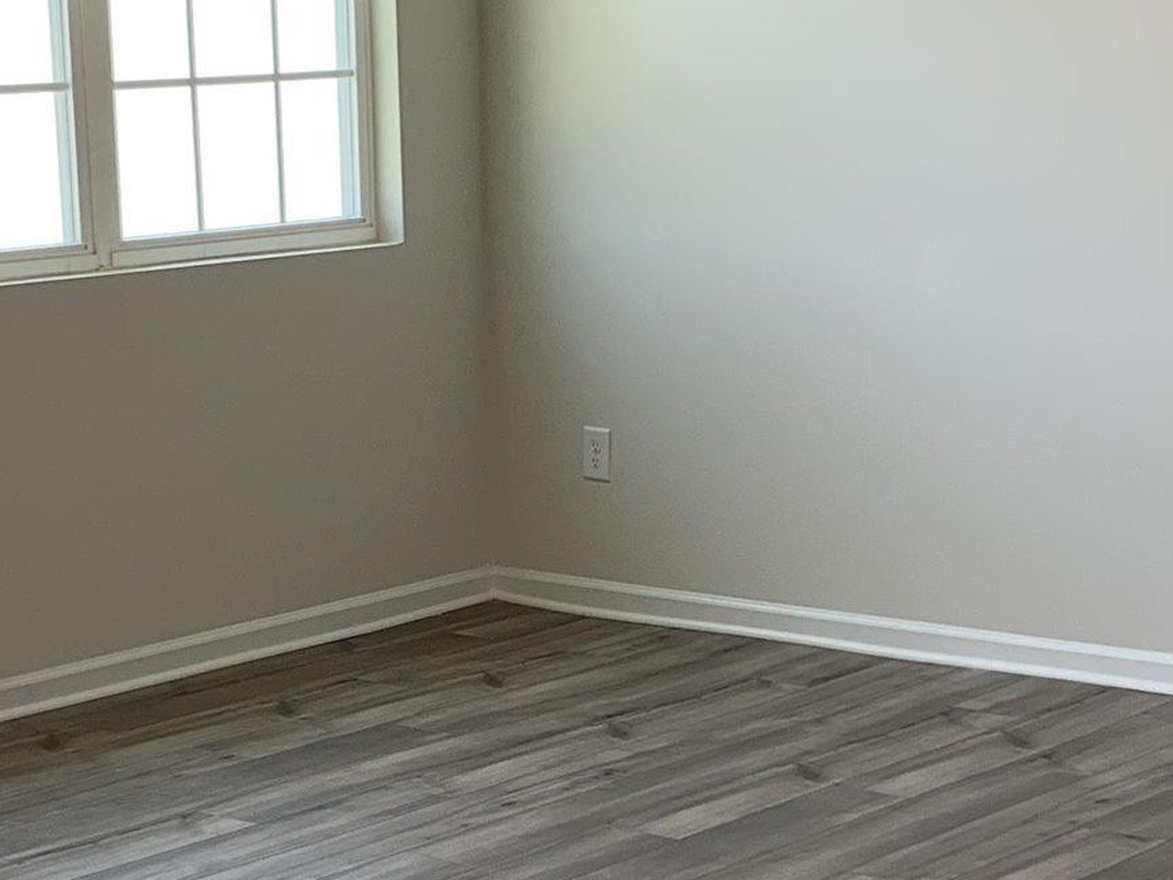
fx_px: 3118
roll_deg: +2.0
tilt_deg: -10.4
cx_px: 596
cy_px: 646
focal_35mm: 92
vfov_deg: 16.0
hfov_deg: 21.3
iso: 50
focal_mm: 4.25
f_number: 1.8
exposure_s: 1/120
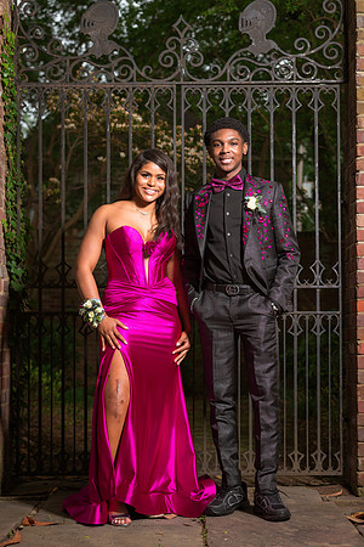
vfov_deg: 28.8
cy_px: 274
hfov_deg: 19.5
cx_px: 182
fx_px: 1062
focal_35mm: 70
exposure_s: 1/250
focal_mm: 70
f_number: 5
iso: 320
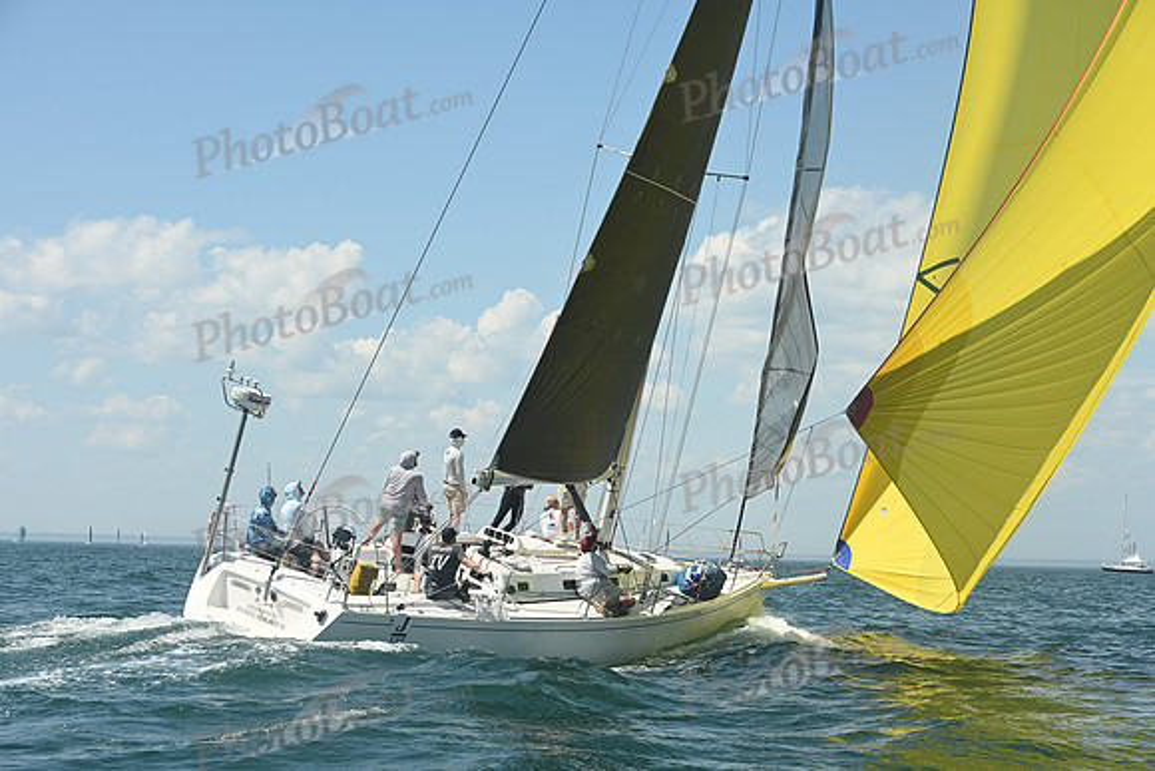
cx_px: 578
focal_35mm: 70
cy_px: 386
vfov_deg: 19.5
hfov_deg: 28.8
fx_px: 2246
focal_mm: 70
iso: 320
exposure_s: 1/1000
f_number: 9
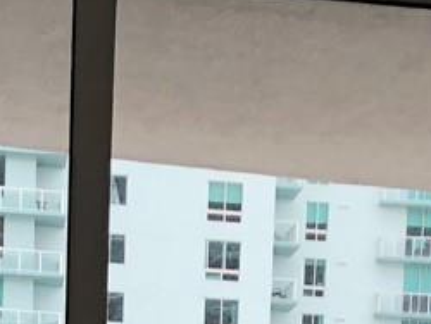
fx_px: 2231
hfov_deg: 11.0
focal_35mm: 179
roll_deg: -2.1
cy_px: 917
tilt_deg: -9.1
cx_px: 345
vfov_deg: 7.5
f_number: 1.8
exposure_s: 1/197
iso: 20
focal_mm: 4
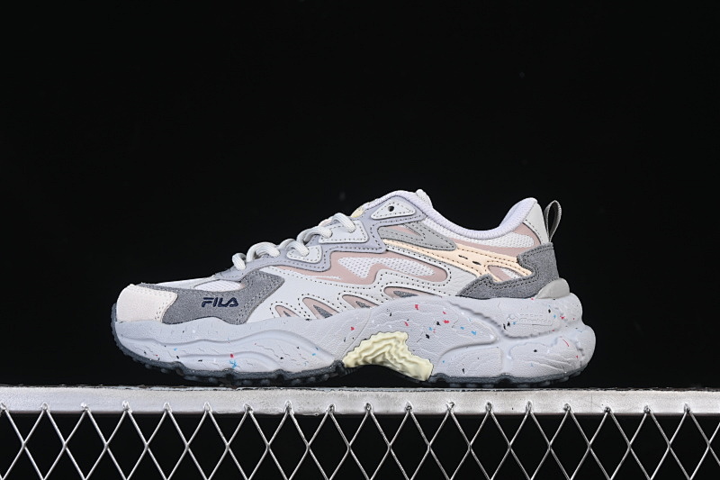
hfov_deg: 27.0
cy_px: 240
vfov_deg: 18.2
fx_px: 1500
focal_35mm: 75
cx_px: 360
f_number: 7.1
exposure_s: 1/60
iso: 160
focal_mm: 50
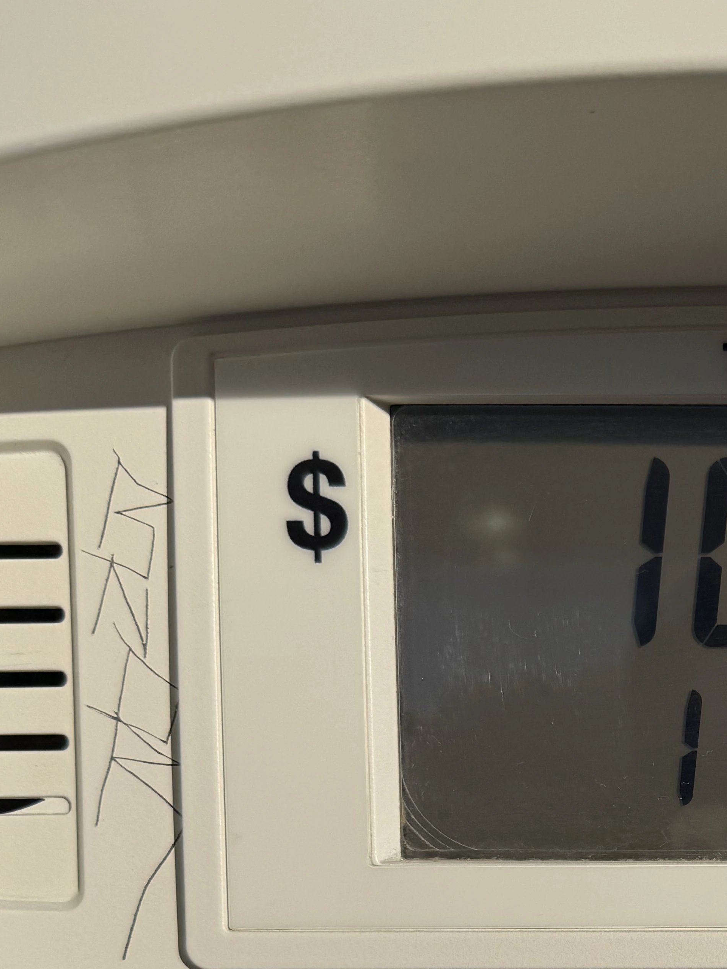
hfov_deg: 25.4
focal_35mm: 54
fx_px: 1512
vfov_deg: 32.3
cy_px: 1001
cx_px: 760
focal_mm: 6.76
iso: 80
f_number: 1.78
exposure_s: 1/14286
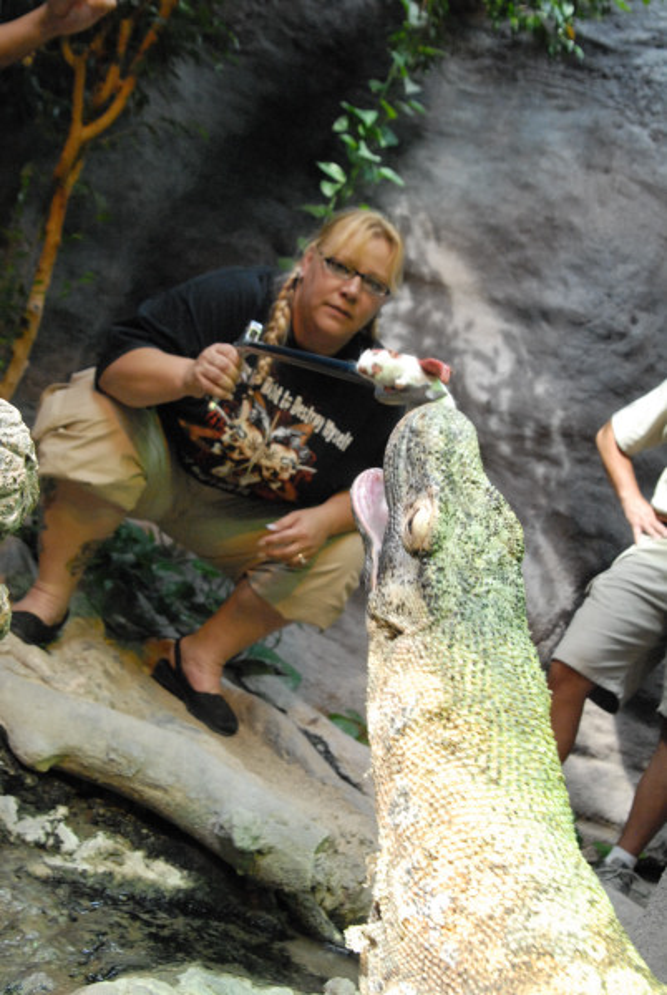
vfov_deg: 46.3
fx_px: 1163
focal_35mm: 42
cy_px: 498
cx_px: 334
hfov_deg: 32.0
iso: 1600
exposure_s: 1/125
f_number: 5.6
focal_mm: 28
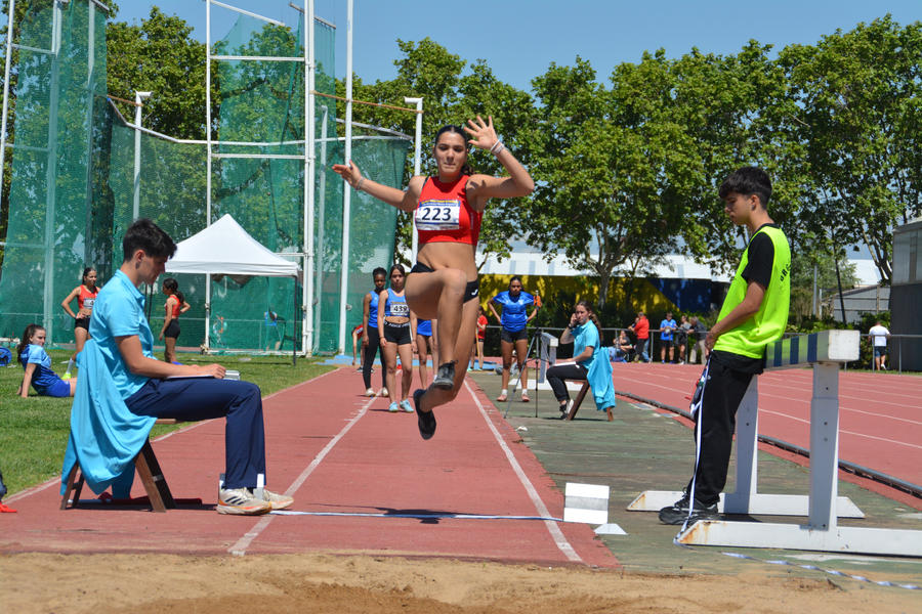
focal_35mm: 129
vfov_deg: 10.6
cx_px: 461
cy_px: 307
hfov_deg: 15.9
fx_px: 3304
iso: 360
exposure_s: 1/2000
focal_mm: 86
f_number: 8
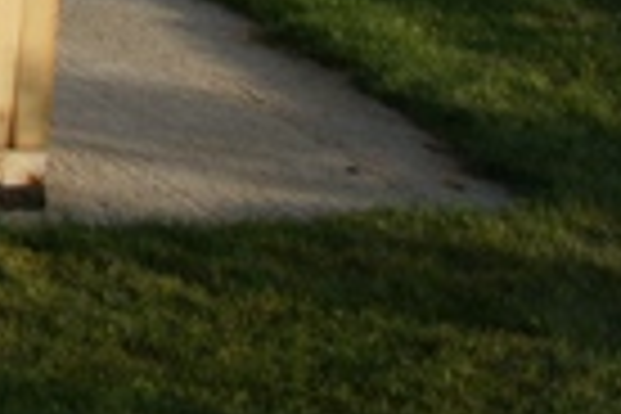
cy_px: -632
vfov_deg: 7.3
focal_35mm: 174
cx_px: -855
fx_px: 3001
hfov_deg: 10.3
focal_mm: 20
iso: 200
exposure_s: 1/250
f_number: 10
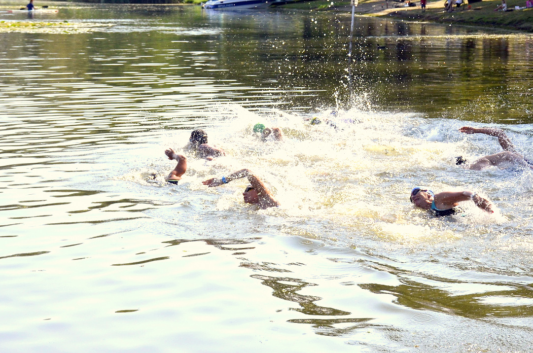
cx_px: 280
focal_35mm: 111
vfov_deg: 12.3
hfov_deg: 18.5
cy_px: 151
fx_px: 1640
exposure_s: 1/2500
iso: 400
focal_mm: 50
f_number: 6.3
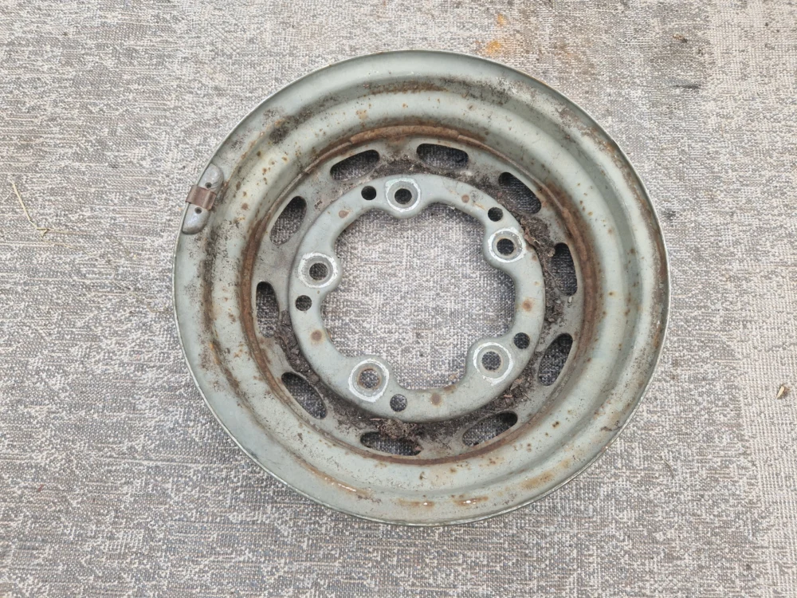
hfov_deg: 73.9
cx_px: 398
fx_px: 530
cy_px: 299
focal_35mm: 23
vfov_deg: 58.9
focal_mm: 5.4
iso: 50
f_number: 1.8
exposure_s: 1/333
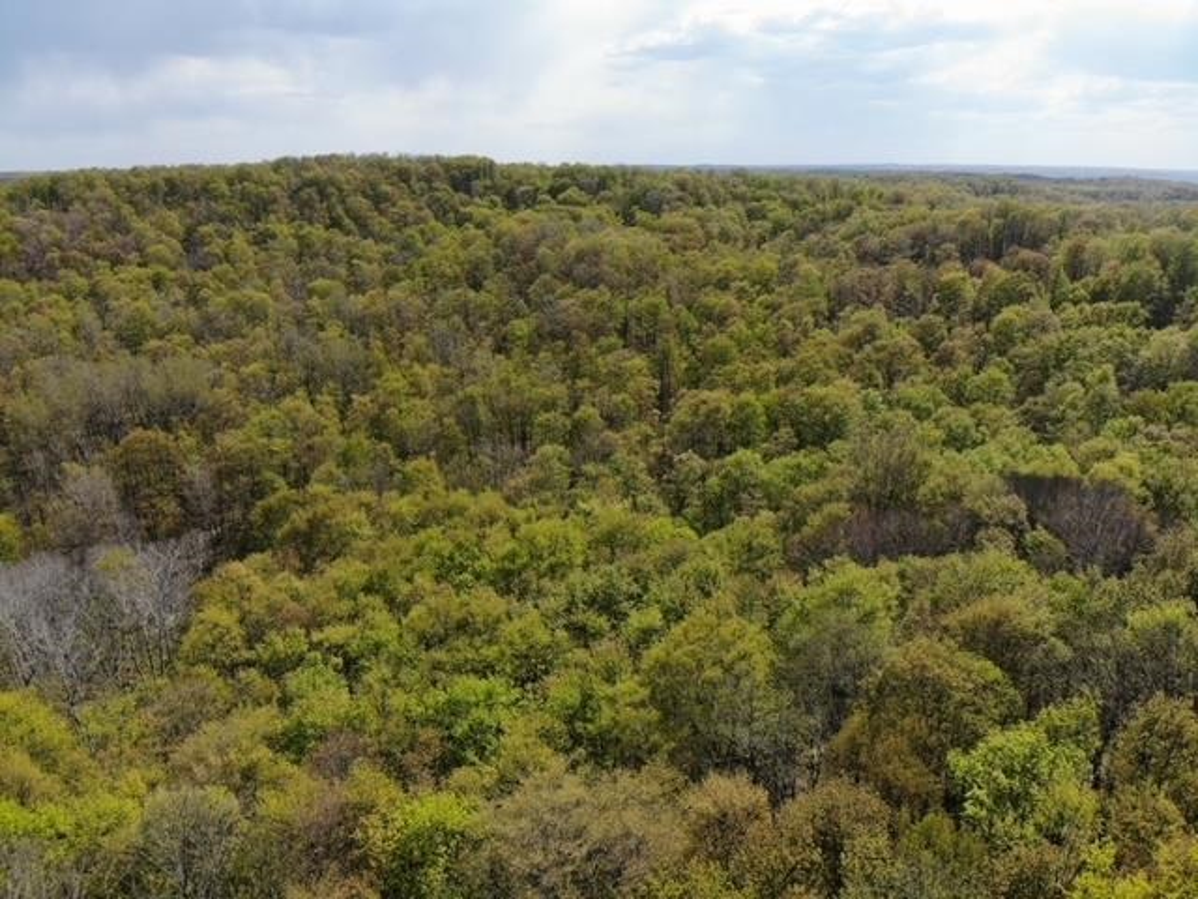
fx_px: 831
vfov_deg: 56.8
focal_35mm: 24
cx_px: 599
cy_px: 450
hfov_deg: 71.6
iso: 100
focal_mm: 4.5
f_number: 2.8
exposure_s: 1/834
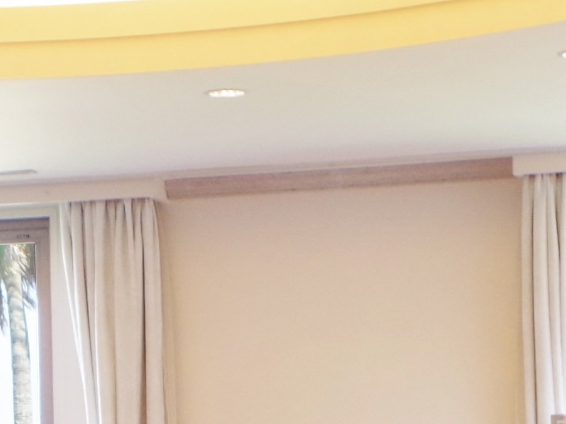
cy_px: 773
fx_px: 2861
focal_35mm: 175
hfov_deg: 11.2
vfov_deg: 8.2
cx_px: -26
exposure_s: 1/80
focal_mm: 20
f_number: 4.5
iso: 800
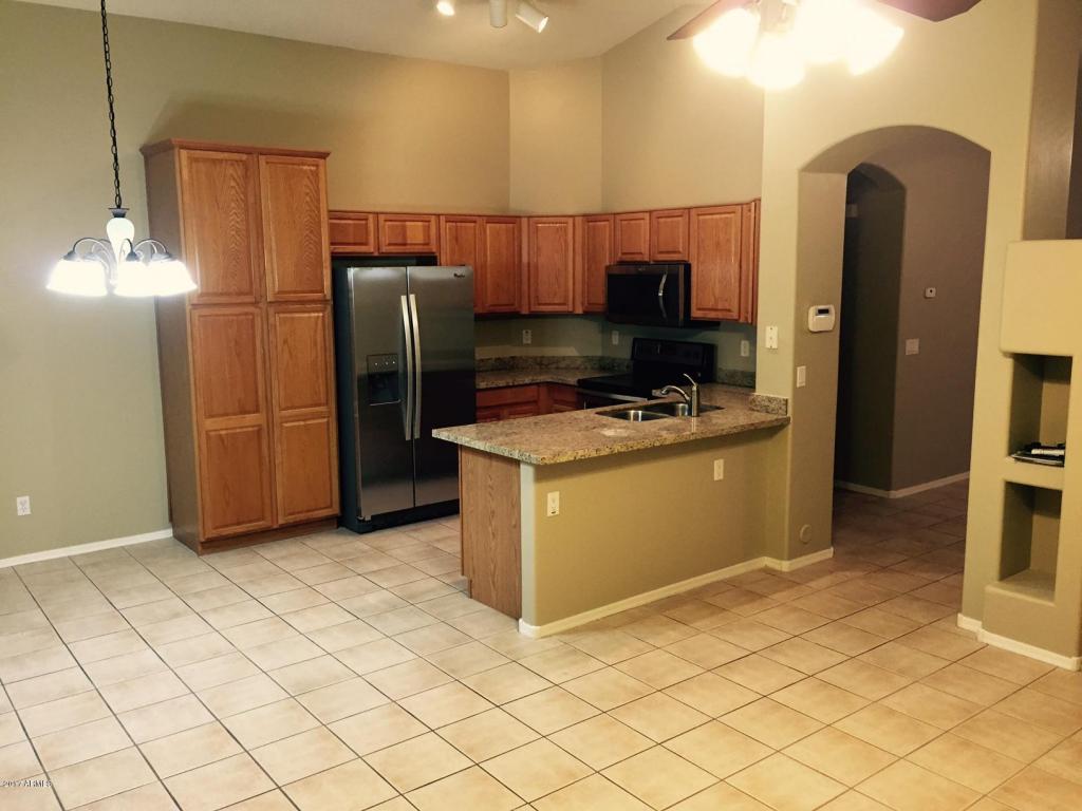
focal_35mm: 29
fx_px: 906
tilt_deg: -7.8
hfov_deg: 61.7
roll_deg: -0.4
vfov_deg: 48.2
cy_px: 406
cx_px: 541
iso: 125
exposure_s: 1/30
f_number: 2.2
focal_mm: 4.15
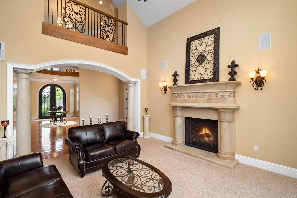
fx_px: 132
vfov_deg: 73.7
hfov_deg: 96.7
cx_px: 148
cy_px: 99
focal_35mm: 16
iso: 640
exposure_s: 1/50
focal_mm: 8
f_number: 10
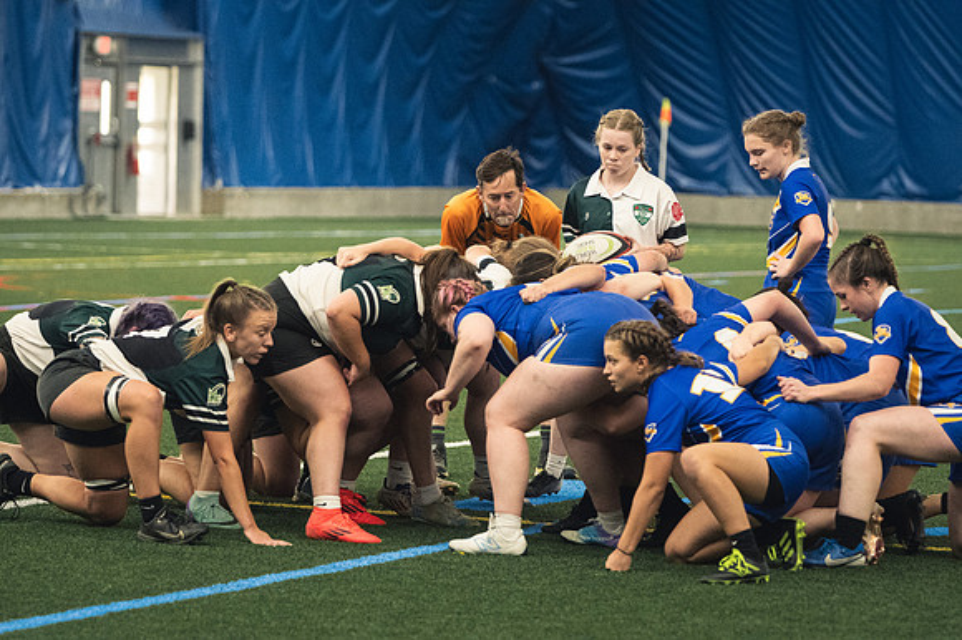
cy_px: 320
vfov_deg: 7.5
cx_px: 481
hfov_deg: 11.2
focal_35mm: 183
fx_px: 4887
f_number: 2.8
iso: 7200
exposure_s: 1/500
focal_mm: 122
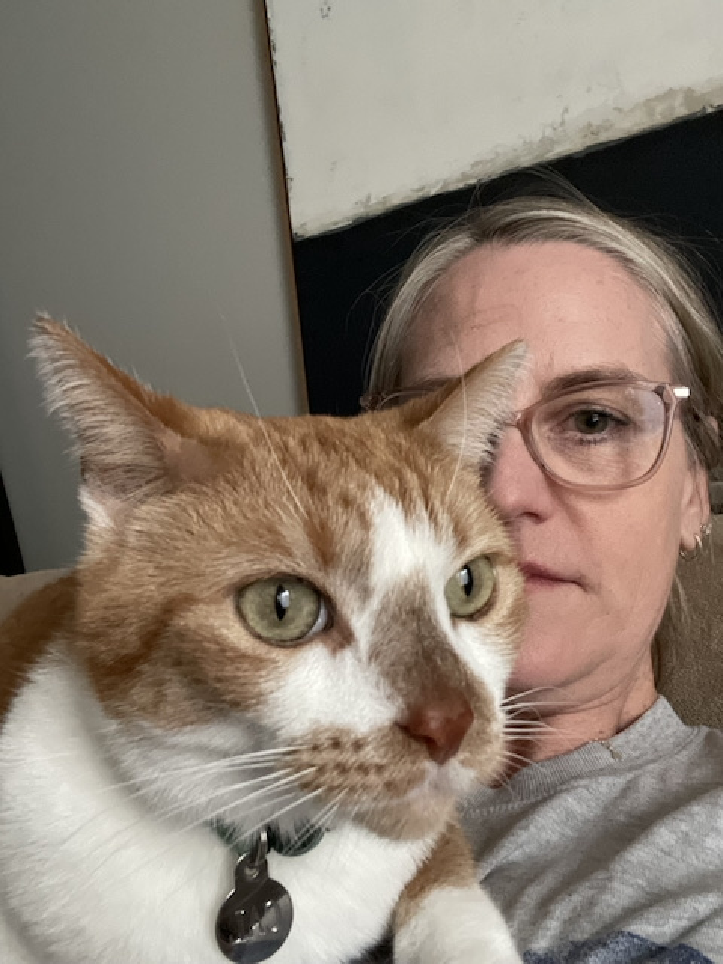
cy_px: 482
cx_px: 362
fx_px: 835
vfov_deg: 60.0
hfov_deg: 46.8
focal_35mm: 30
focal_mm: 2.71
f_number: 2.2
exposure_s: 1/24
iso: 640
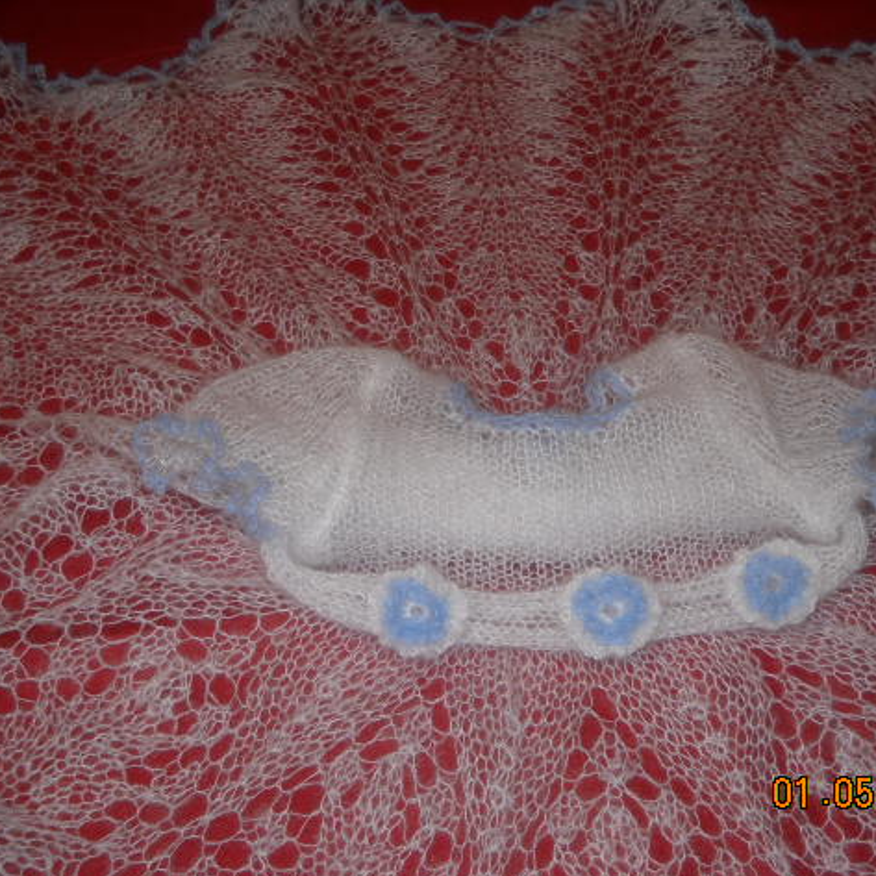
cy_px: 443
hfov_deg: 34.5
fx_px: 1403
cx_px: 554
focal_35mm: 49
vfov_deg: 34.7
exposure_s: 1/30
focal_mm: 6.72
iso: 64
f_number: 3.1
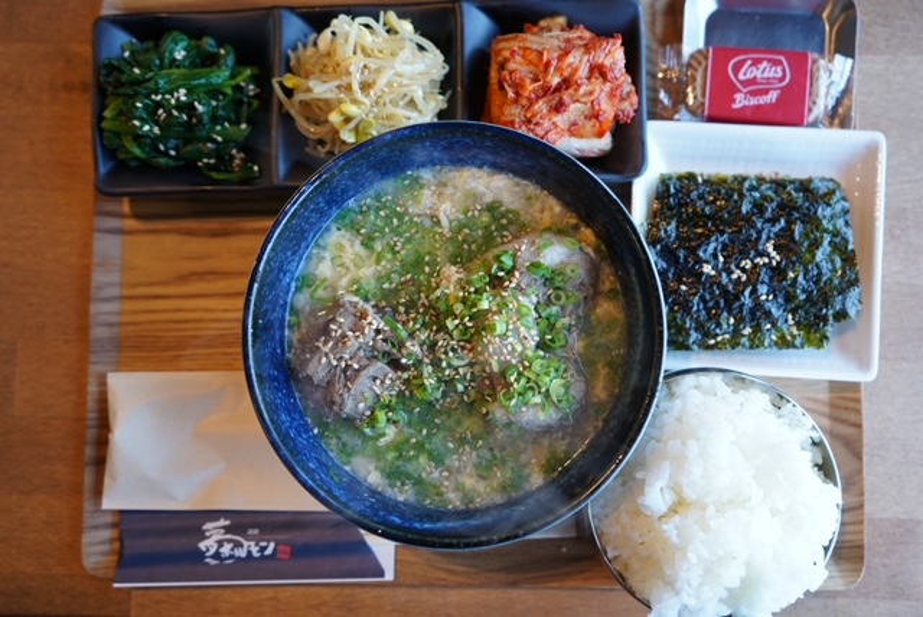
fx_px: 847
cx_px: 462
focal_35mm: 33
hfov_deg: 57.2
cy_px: 308
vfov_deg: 40.0
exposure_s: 1/60
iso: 320
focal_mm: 33
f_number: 4
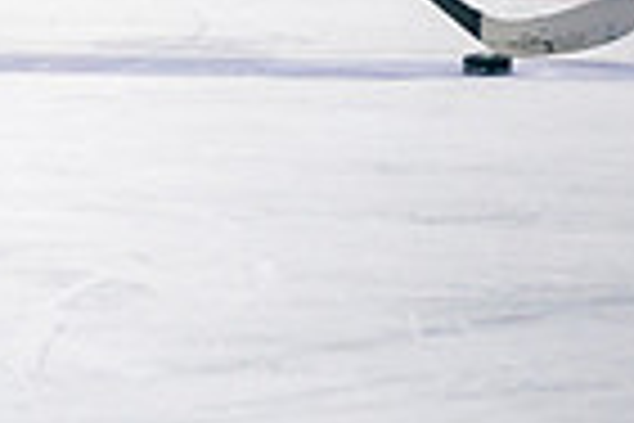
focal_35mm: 771
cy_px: -444
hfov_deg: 2.7
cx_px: -794
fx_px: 13577
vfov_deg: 1.8
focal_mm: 140
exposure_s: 1/640
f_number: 2.8
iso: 400
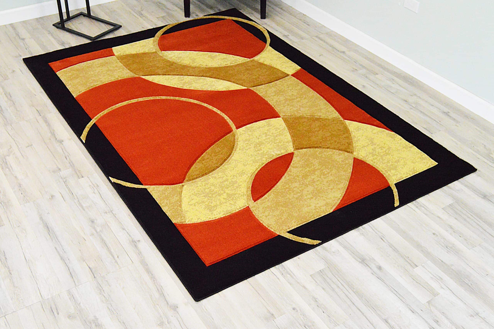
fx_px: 452
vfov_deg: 39.9
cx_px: 247
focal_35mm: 33
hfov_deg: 57.3
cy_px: 164
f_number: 6.3
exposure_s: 1/160
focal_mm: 22
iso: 6400
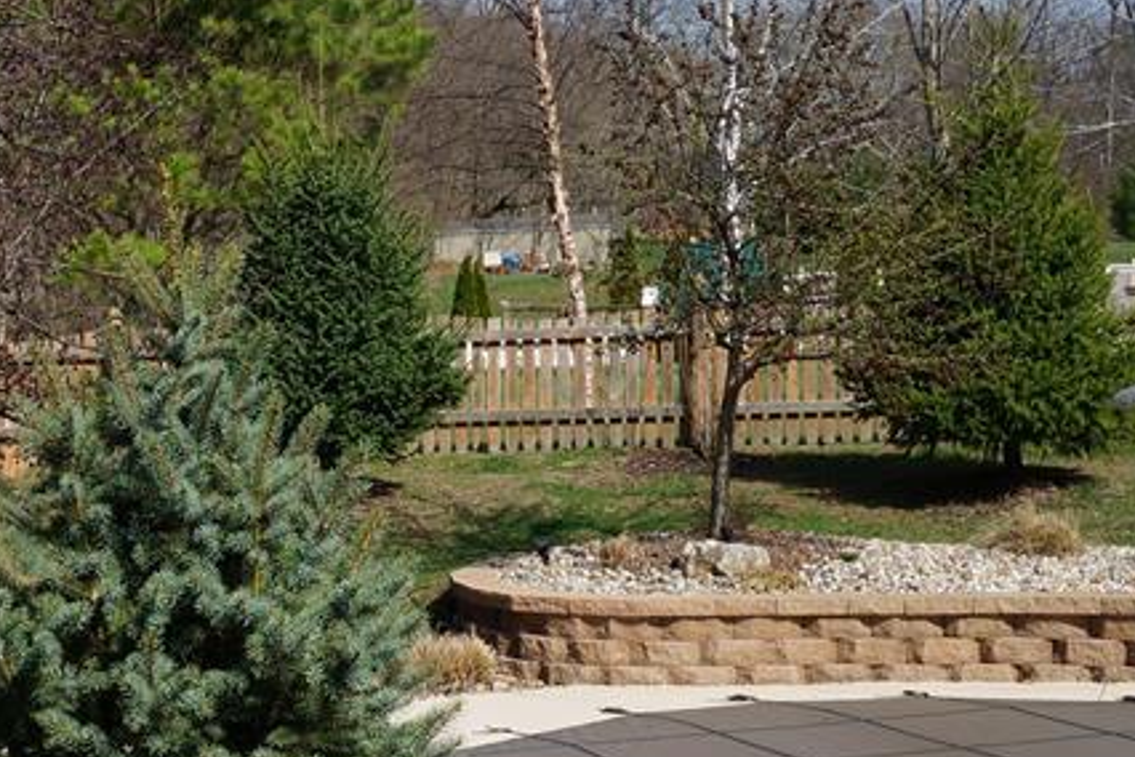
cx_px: -100
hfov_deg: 19.0
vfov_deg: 13.2
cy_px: 554
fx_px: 3256
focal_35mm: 103
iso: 100
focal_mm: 27
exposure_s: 1/100
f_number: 13
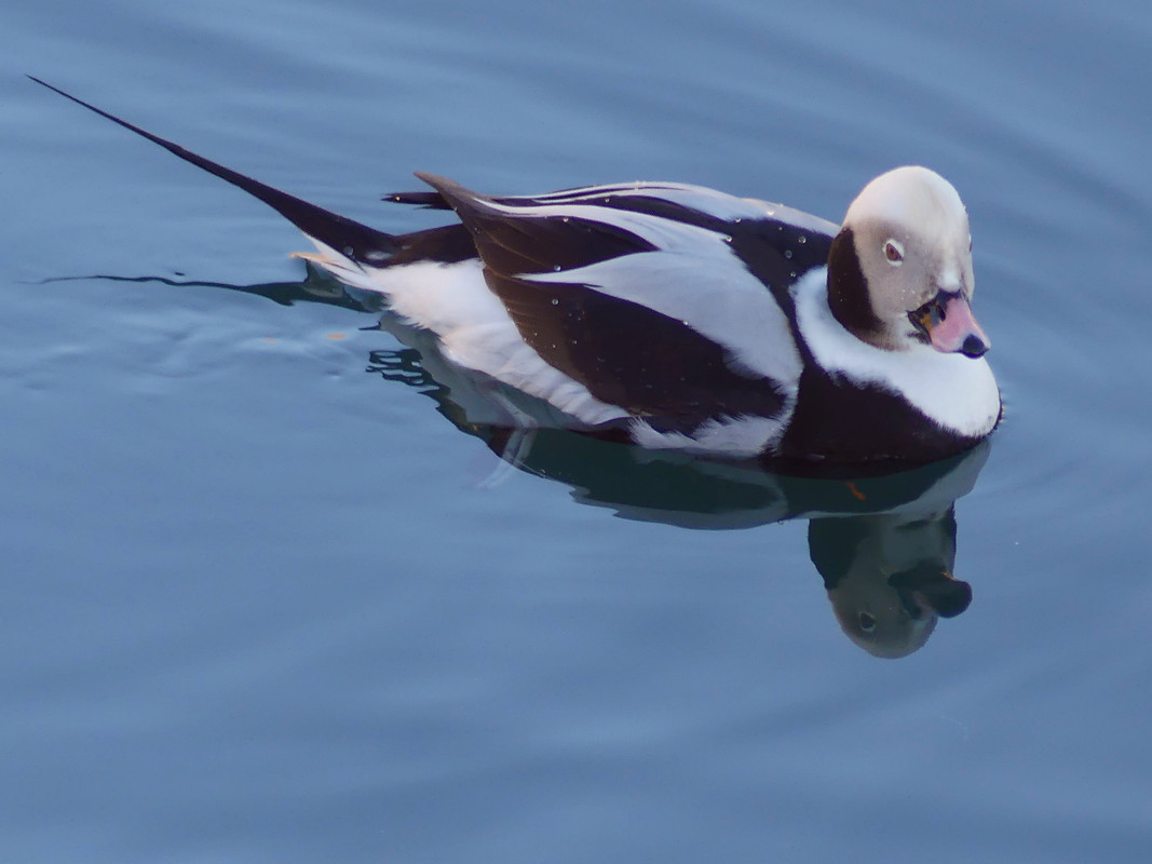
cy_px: 432
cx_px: 576
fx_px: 39931
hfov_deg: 1.7
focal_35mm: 1200
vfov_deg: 1.2
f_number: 2.8
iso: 100
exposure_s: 1/200
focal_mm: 108
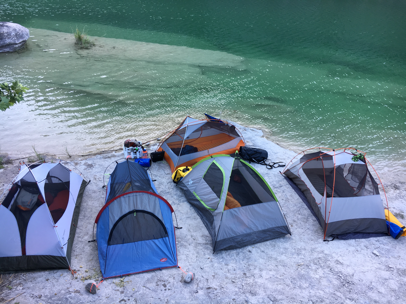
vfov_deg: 48.2
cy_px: 152
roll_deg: -1.7
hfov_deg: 61.7
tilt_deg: -32.3
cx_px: 203
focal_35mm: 29
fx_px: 340
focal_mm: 4.15
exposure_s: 1/120
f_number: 2.2
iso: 25
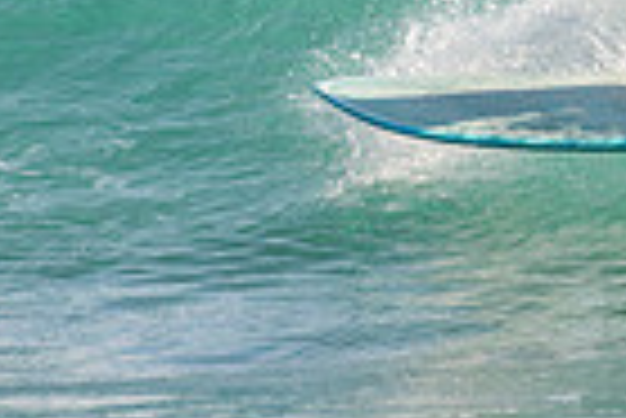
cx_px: 779
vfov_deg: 0.7
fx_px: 36224
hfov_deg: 1.0
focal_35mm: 2081
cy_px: -128
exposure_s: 1/800
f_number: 5.6
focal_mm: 500
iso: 320
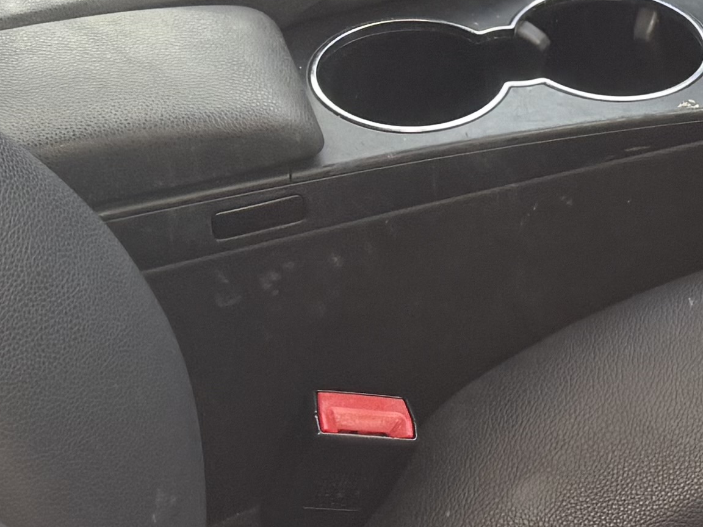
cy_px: 88
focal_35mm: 119
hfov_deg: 15.5
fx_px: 2417
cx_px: 992
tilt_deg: -37.8
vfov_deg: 12.4
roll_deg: -1.7
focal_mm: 6.76
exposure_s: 1/248
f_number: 1.78
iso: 100
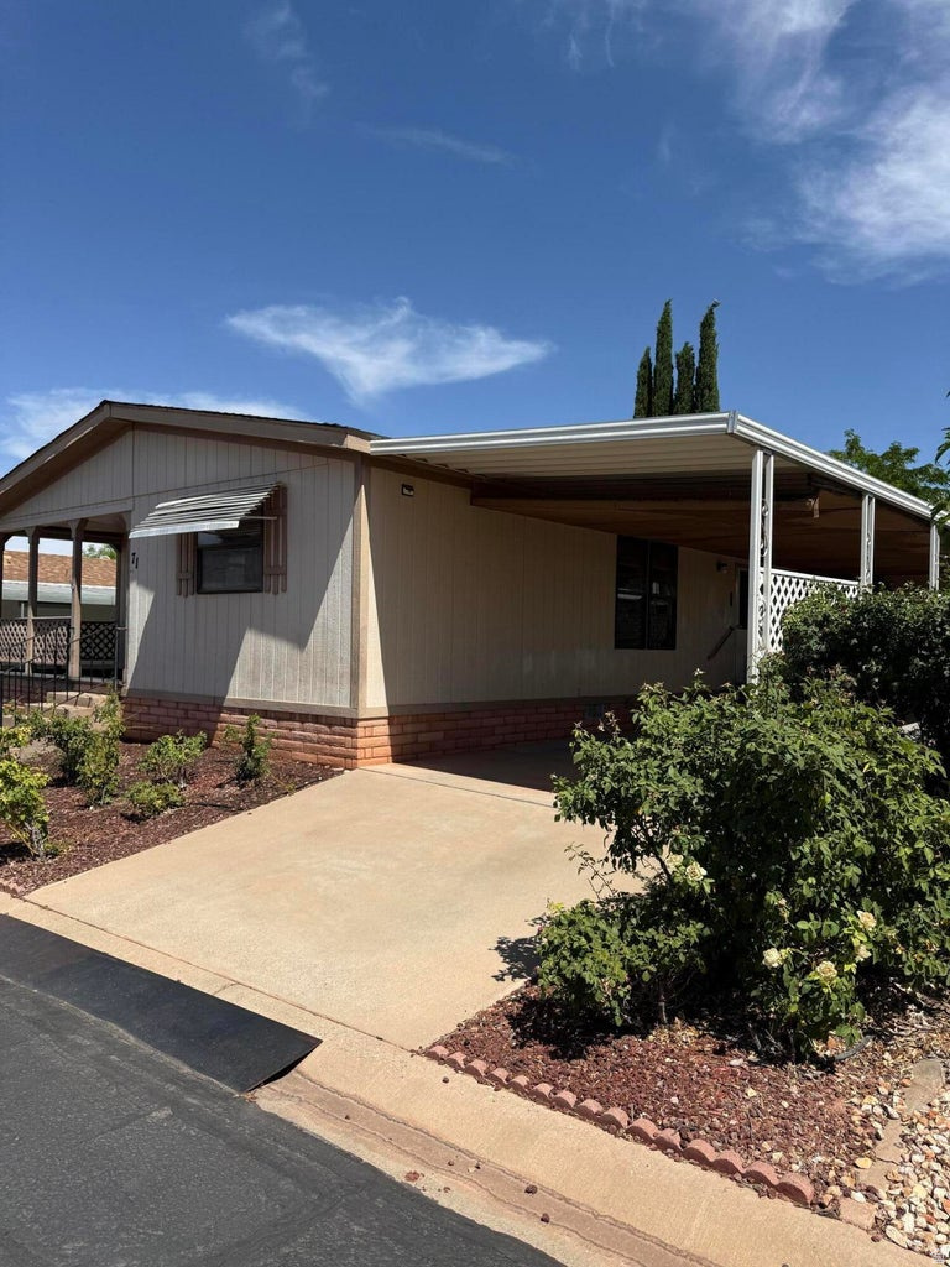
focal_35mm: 24
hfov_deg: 56.8
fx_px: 878
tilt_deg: +0.1
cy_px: 634
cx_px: 475
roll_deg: -0.7
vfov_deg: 71.6
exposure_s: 1/7353
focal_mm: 6.76
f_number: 1.78
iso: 80
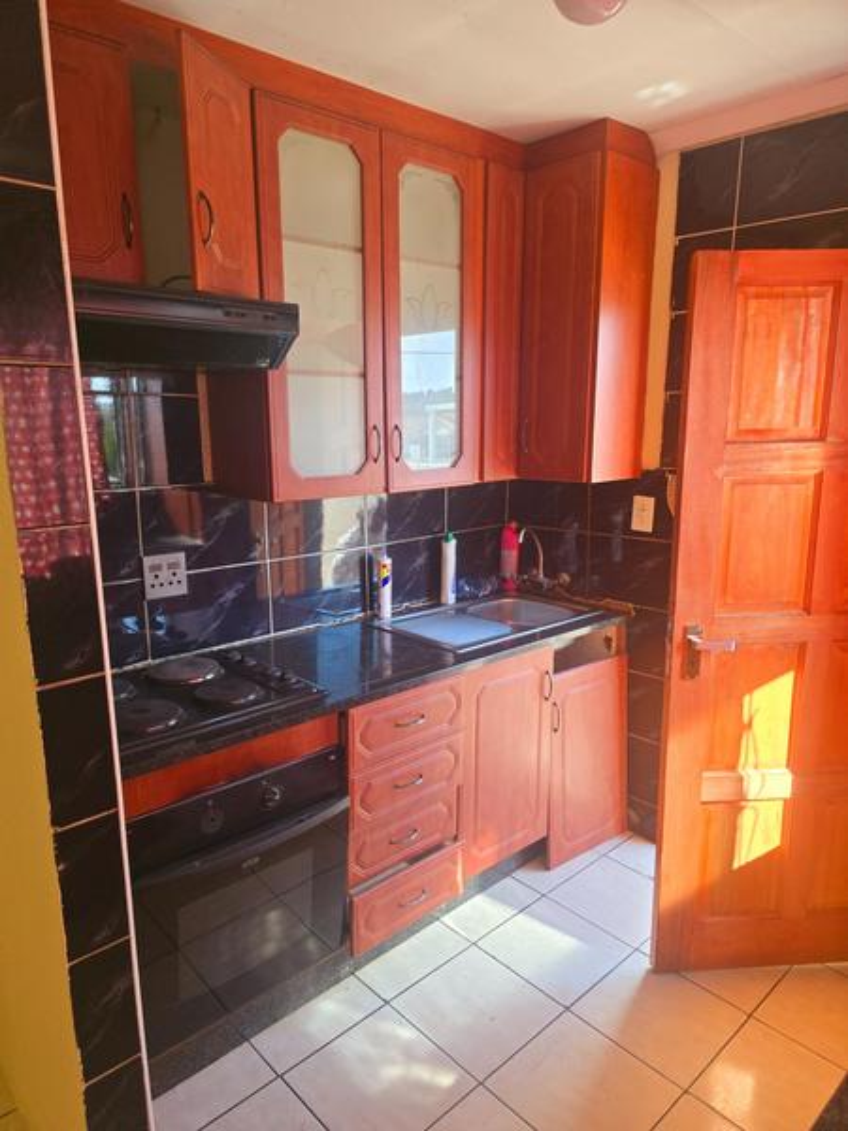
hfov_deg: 58.9
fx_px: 751
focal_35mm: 23
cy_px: 566
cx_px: 424
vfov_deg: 73.9
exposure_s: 1/180
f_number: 1.7
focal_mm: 6.3
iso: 80
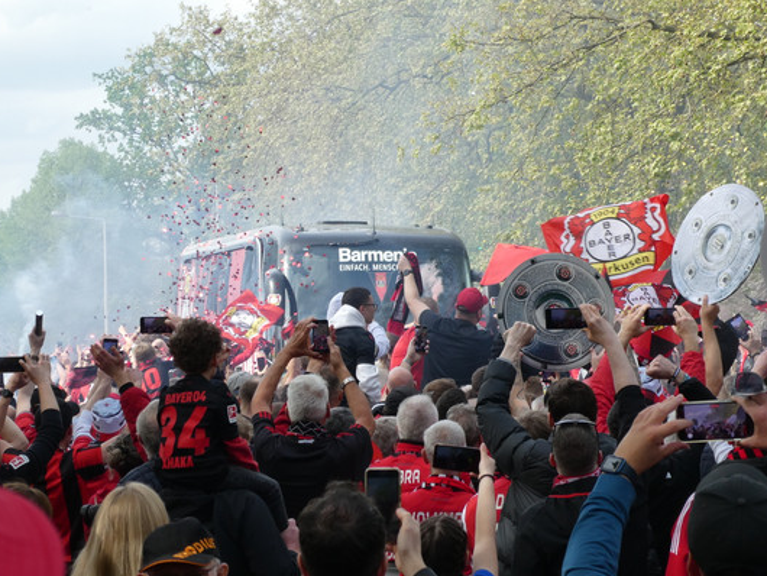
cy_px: 252
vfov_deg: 9.1
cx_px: 407
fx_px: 3613
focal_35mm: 163
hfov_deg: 12.1
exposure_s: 1/160
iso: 80
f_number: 5.3
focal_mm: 24.2
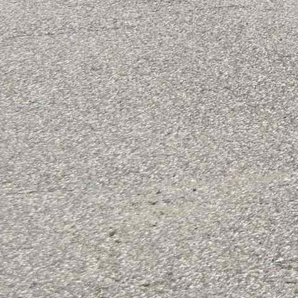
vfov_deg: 7.7
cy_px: -337
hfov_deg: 7.3
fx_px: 2114
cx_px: 818
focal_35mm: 217
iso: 200
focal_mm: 26
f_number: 7.1
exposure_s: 1/1000
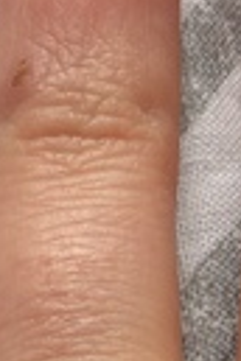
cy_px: 554
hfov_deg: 9.5
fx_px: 1406
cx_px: -149
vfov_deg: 13.7
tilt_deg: -63.9
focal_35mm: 140
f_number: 2.2
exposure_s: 1/109
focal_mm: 4.15
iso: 32
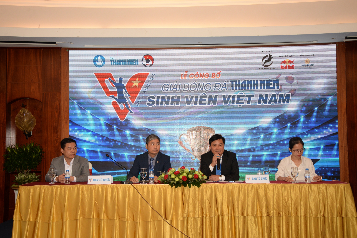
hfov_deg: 41.1
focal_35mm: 48
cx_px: 178
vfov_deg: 28.1
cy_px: 119
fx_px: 476
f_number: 5.6
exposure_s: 1/160
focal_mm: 48
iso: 1000
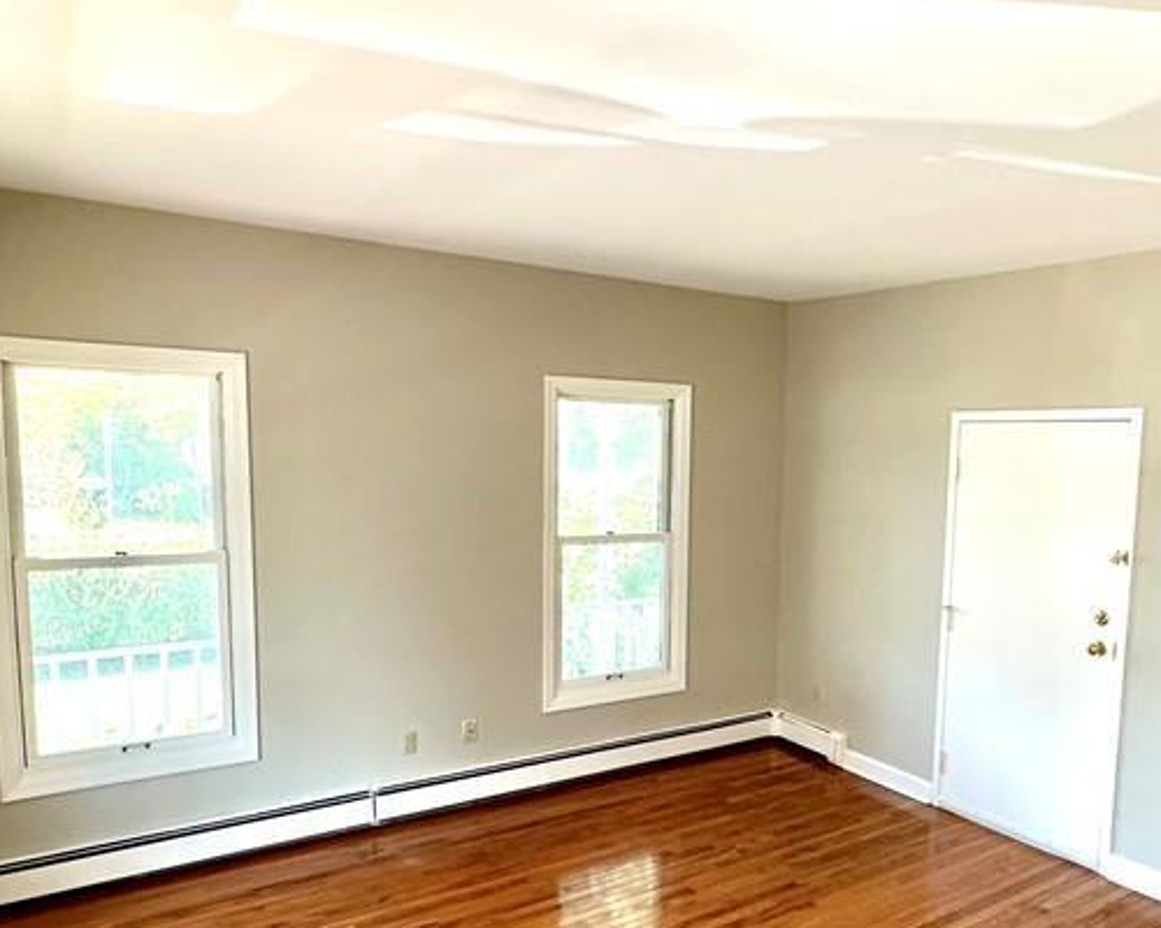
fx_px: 962
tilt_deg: -6.5
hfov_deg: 61.5
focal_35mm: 28
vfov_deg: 51.2
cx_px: 717
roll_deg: -1.6
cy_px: 550
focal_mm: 2.22
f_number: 2.2
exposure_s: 1/120
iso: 200
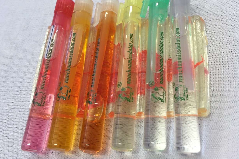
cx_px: 116
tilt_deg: -55.4
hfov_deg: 48.5
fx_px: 265
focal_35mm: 40
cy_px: 57
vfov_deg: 33.2
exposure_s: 1/50
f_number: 2.2
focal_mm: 4.15
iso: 32
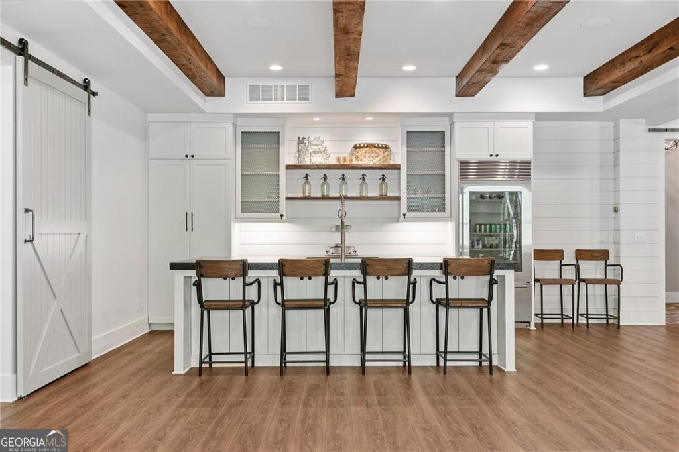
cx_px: 340
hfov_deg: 55.8
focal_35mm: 34
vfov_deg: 38.9
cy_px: 226
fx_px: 641
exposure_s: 1/13
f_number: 6.3
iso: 1250
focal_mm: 34
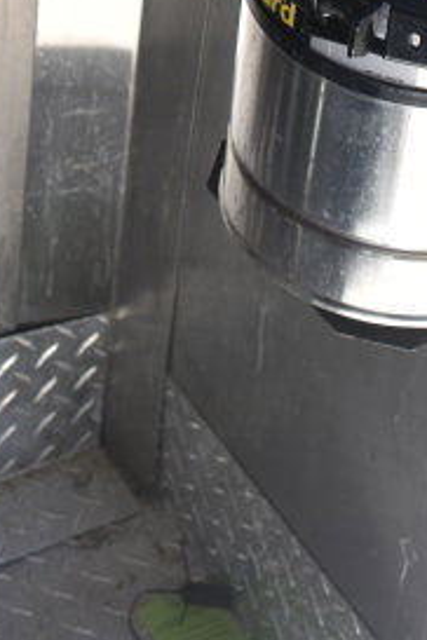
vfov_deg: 16.4
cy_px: -257
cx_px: 80
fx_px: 2058
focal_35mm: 116
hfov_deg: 11.8
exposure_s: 1/100
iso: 200
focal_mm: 23
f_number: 5
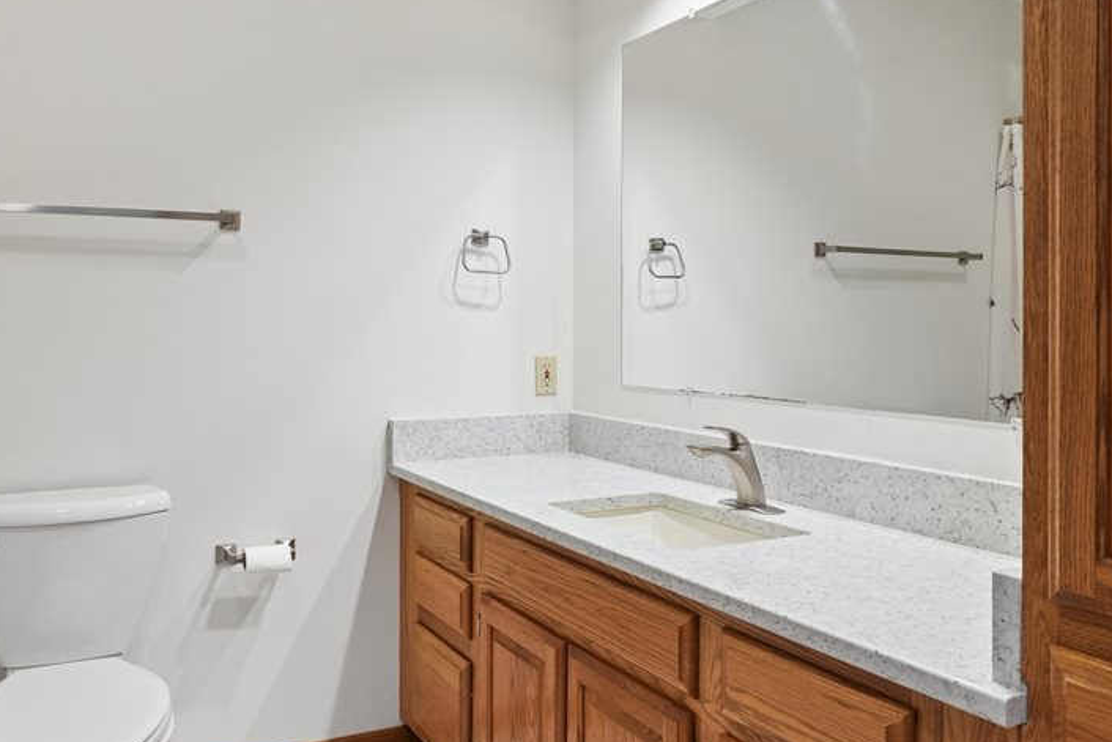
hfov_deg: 63.0
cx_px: 435
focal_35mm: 29
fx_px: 896
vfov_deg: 44.9
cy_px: 325
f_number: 10
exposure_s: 1/5
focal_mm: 16
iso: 400
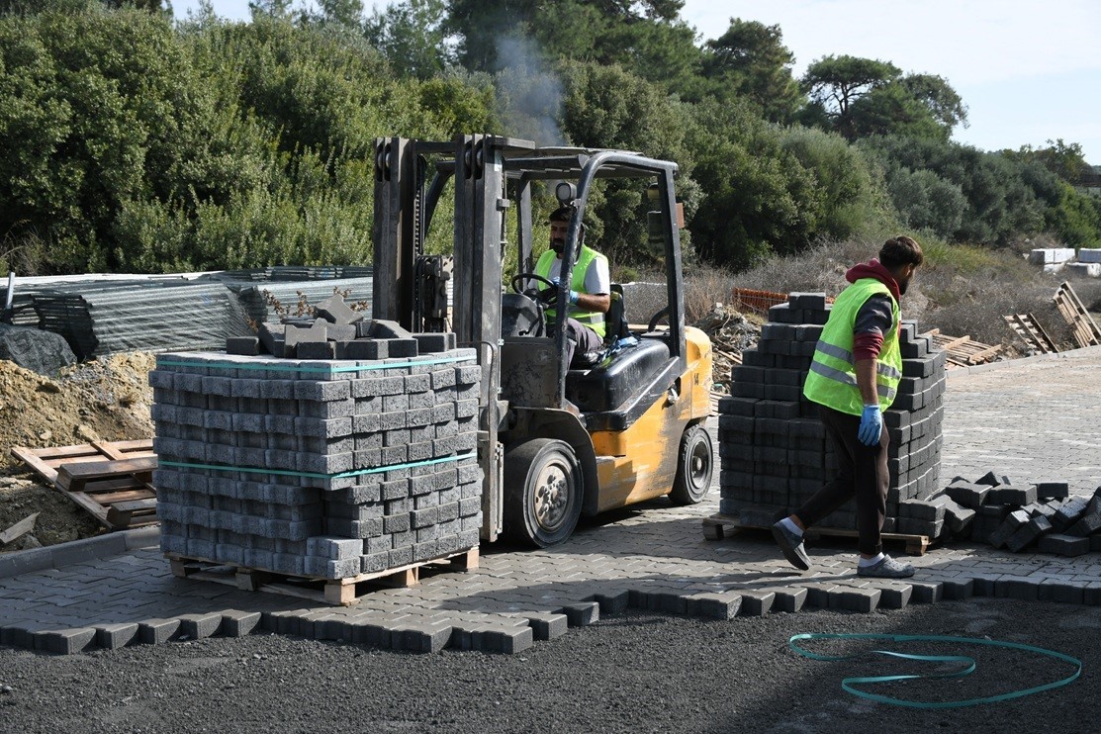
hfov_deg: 38.9
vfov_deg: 26.5
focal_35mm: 51
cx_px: 550
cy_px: 367
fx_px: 1560
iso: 100
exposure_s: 1/640
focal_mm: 34
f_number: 4.2
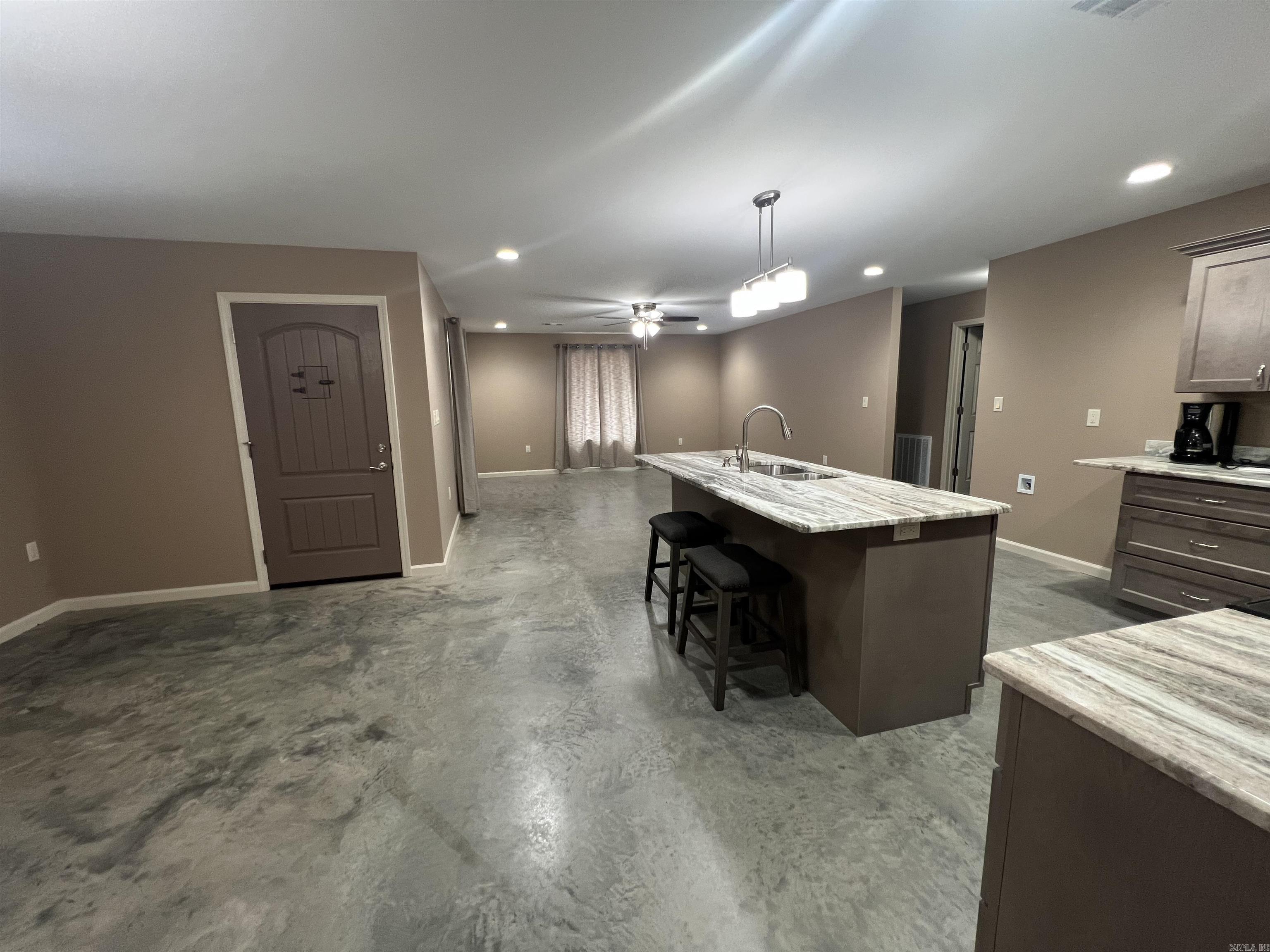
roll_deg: +1.8
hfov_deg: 106.2
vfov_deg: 89.9
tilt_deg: -9.8
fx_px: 477
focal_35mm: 13
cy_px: 476
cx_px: 635
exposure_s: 1/60
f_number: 1.8
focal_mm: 1.57
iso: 160
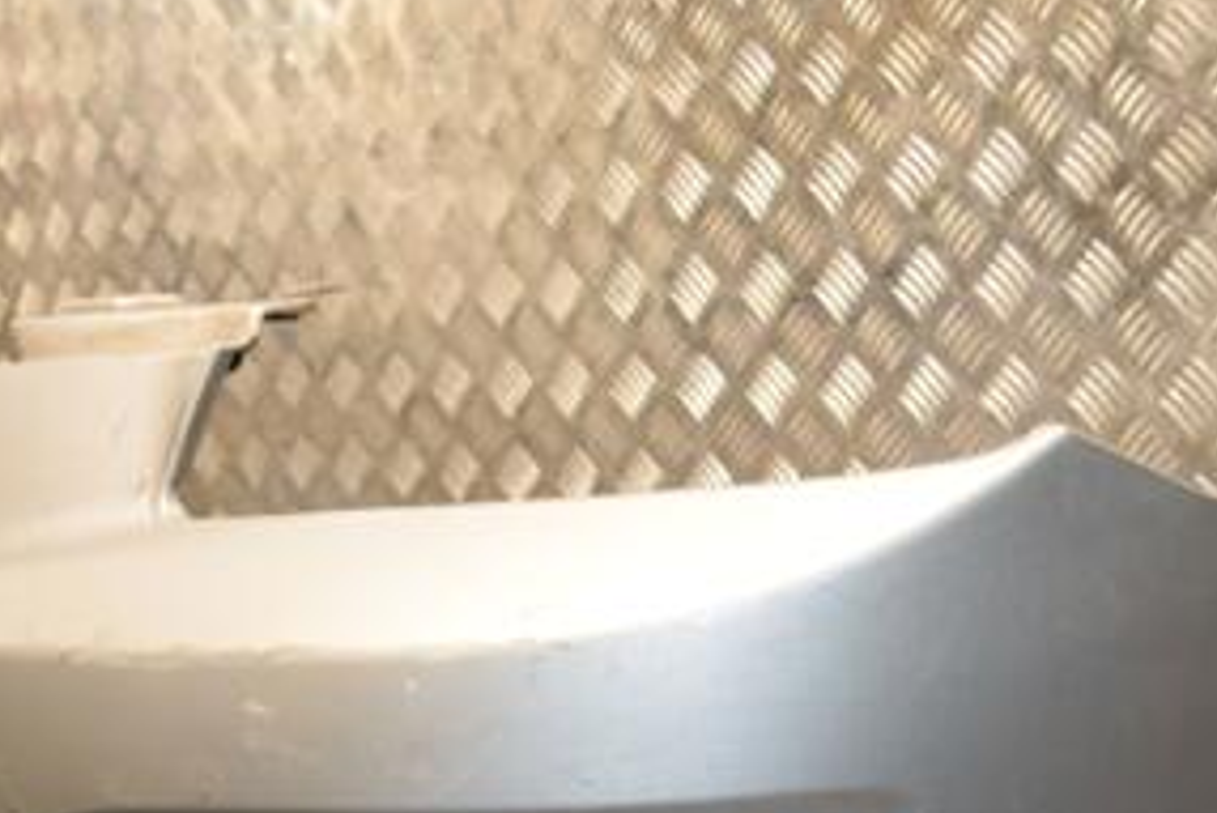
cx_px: 826
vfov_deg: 20.0
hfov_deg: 30.2
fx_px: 2234
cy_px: 809
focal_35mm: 66
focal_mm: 21
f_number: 5
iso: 800
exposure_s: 1/200
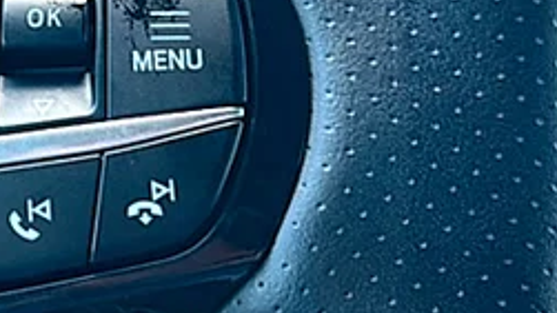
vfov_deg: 13.7
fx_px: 1299
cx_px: 73
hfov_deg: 23.6
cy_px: 70
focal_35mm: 88
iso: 100
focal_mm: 6.86
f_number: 1.78
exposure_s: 1/111
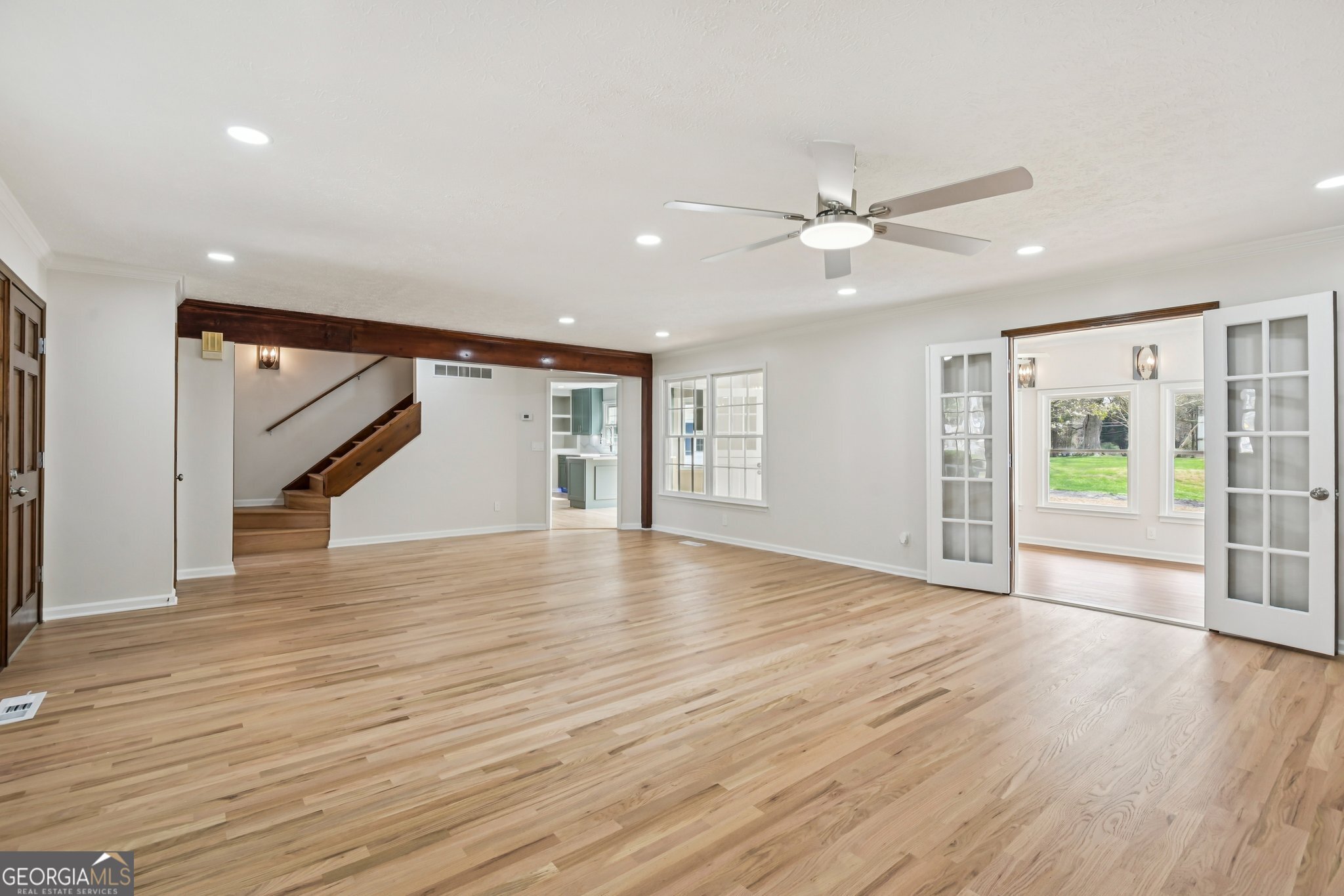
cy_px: 448
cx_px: 672
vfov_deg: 73.7
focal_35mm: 16
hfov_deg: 96.7
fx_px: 597
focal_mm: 16
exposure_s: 1/60
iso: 200
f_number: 8
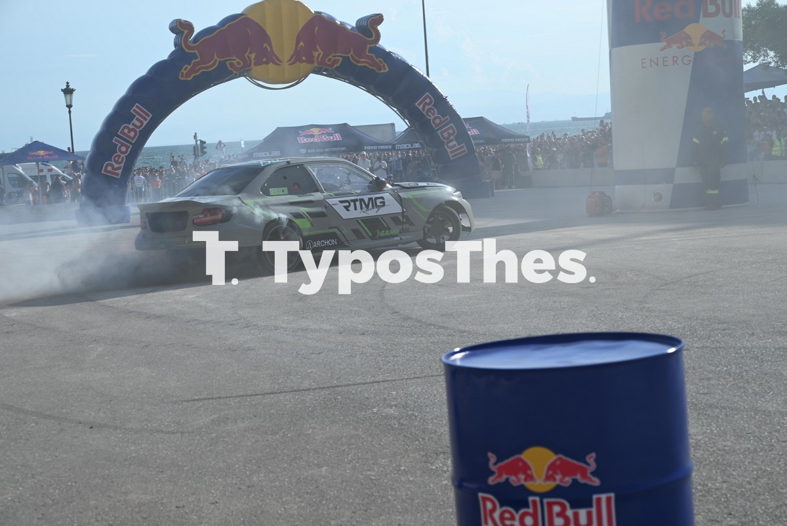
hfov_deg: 30.5
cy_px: 263
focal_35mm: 66
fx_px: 1443
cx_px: 394
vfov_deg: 20.6
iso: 100
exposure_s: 1/500
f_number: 8
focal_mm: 66
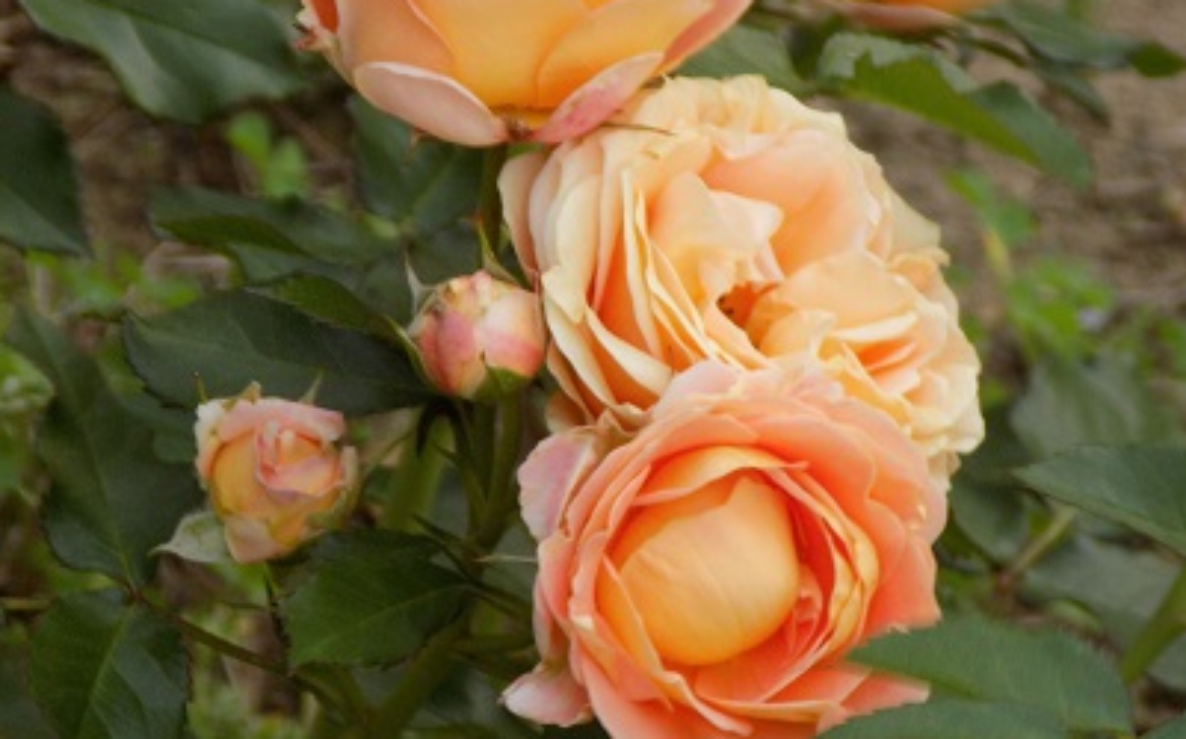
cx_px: 674
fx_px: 10627
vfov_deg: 4.0
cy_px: 328
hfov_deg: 6.4
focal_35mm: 329
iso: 125
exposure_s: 1/30
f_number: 5.7
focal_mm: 46
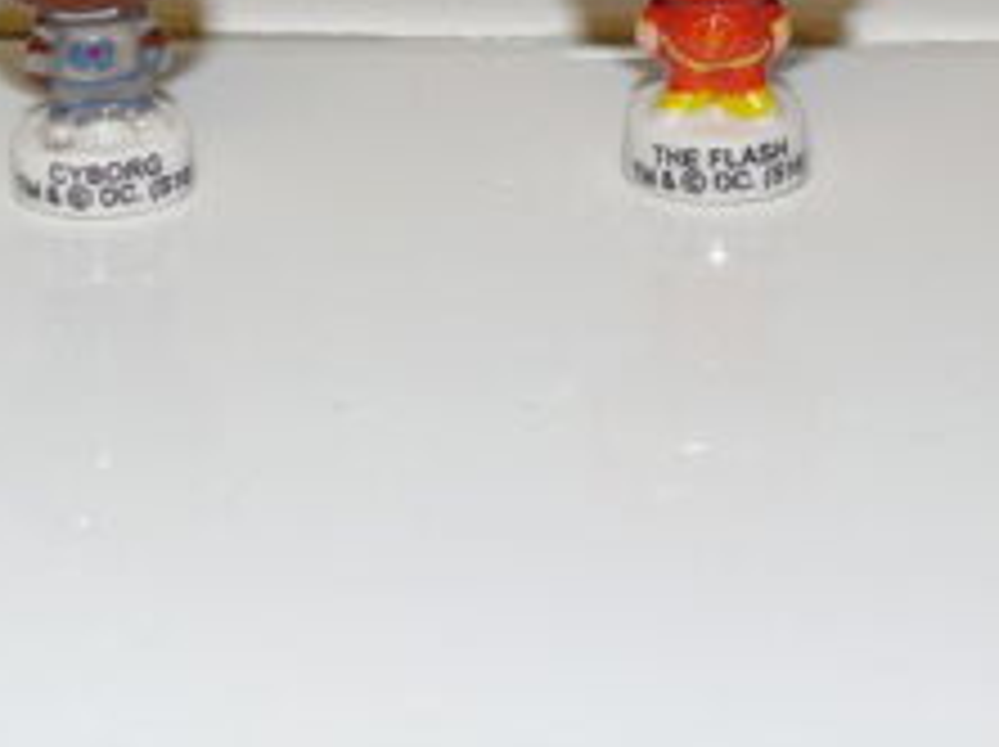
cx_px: 693
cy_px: -18
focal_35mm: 119
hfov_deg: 16.5
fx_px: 3431
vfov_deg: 12.3
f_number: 3.2
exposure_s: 1/30
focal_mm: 10.2
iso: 100
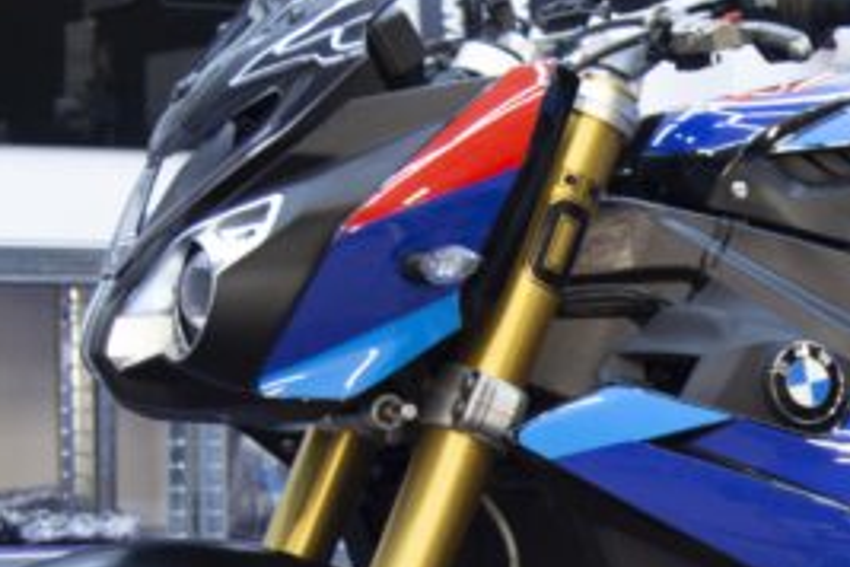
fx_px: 3258
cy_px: 634
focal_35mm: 138
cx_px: 802
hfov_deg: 14.7
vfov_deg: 9.8
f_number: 4.5
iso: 640
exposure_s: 1/60
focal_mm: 32
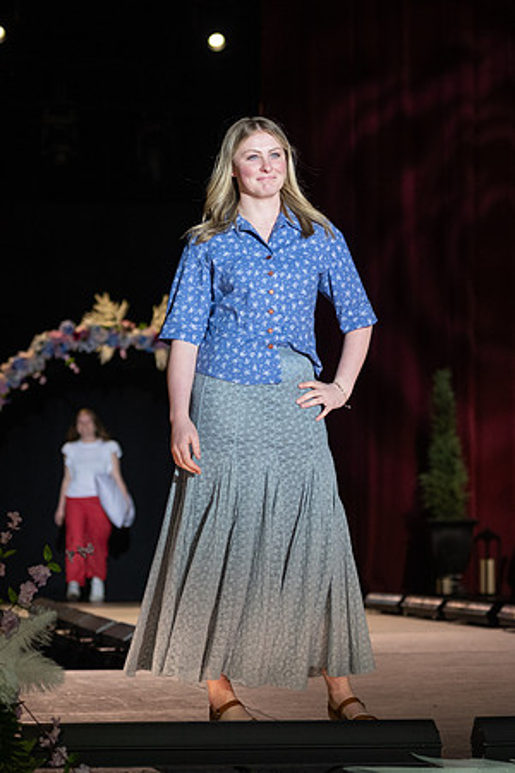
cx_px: 368
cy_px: 451
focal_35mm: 122
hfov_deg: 11.2
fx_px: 2628
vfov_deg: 16.7
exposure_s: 1/800
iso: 800
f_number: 2.8
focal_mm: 70
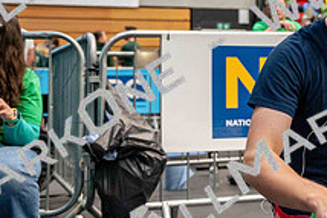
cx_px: 440
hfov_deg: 21.5
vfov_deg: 16.1
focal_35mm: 84
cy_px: 36
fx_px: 763
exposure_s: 1/200
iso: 2000
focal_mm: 31
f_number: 2.8
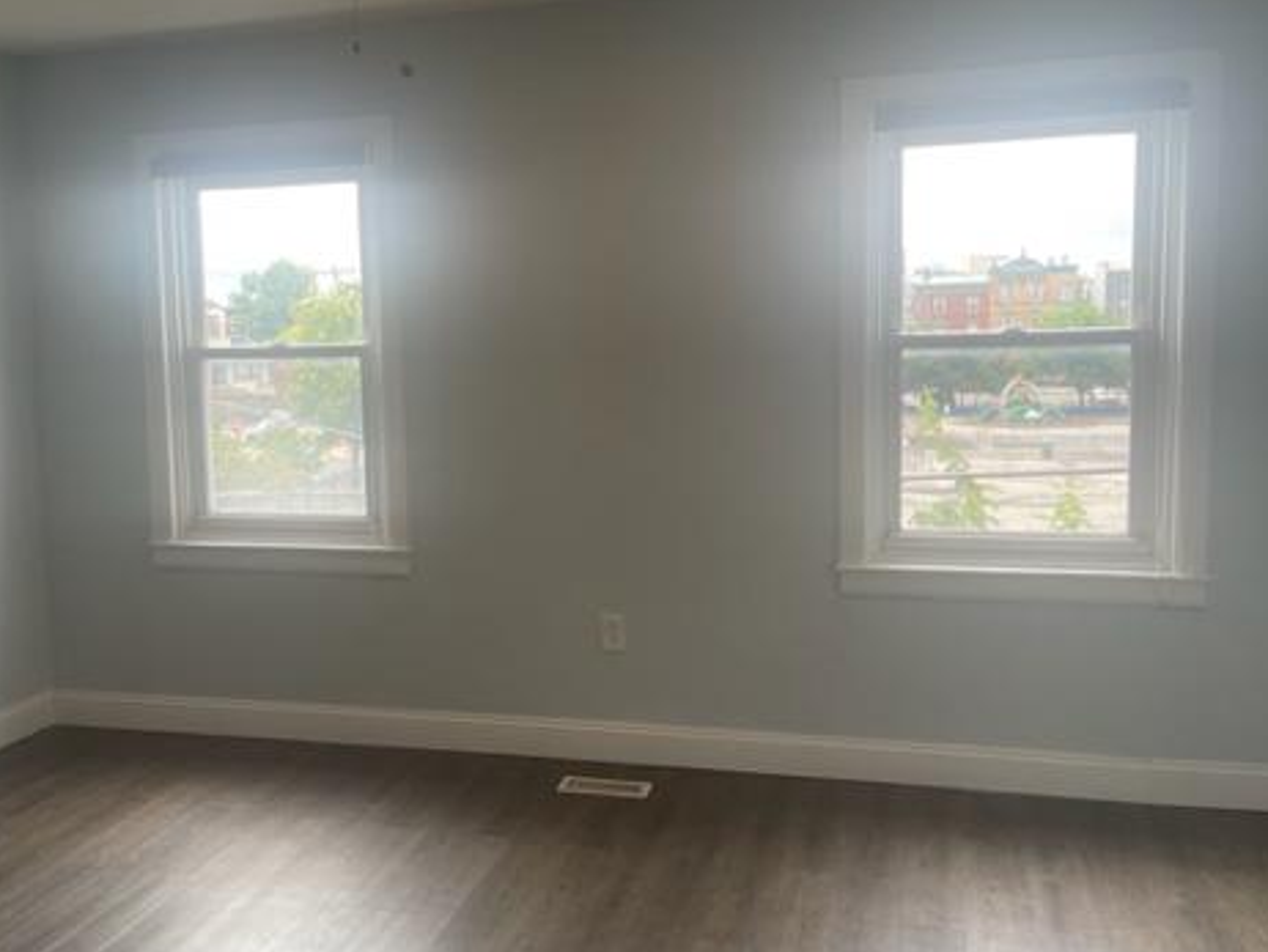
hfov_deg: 50.6
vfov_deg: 39.7
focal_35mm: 36
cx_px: 450
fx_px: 1319
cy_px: 450
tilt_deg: -6.3
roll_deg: +0.8
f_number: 1.6
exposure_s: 1/215
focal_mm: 5.1
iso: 32
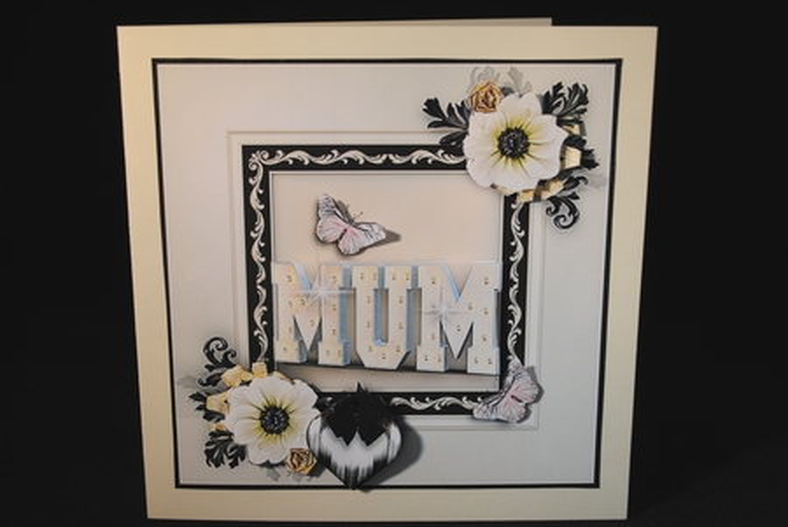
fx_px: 1117
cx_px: 394
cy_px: 264
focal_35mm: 51
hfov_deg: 38.8
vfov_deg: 26.5
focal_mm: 34
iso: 200
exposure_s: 1/50
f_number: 5
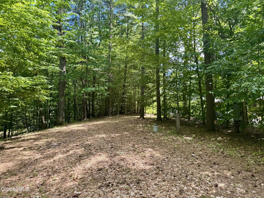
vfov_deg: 56.8
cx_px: 132
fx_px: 183
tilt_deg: +3.7
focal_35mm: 24
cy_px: 99
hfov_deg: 71.6
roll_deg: +1.8
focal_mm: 6.76
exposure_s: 1/419
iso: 80
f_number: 1.78
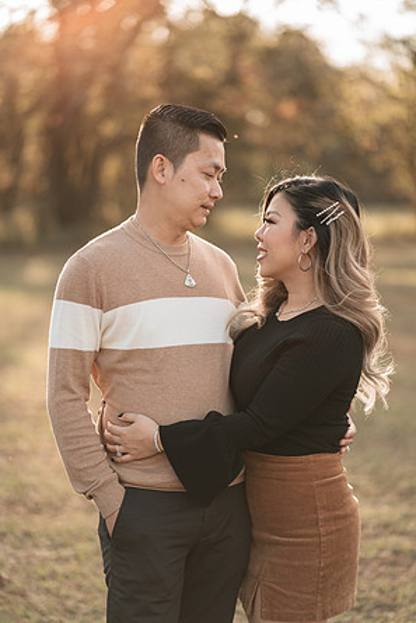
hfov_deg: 15.9
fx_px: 1489
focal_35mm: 86
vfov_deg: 23.6
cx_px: 207
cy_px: 312
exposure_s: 1/500
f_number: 1.8
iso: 80
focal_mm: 85
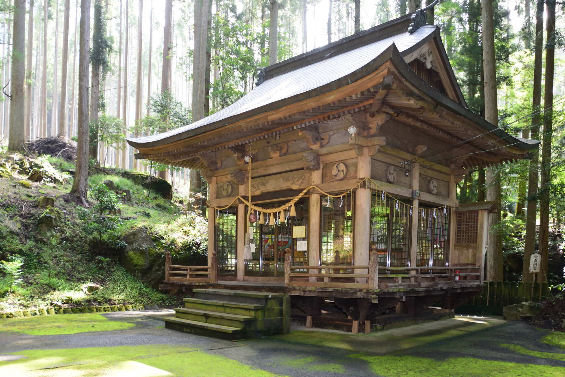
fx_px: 424
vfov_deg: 47.9
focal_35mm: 27
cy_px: 188
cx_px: 282
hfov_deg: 67.4
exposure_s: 1/125
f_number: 5.6
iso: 720
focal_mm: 18
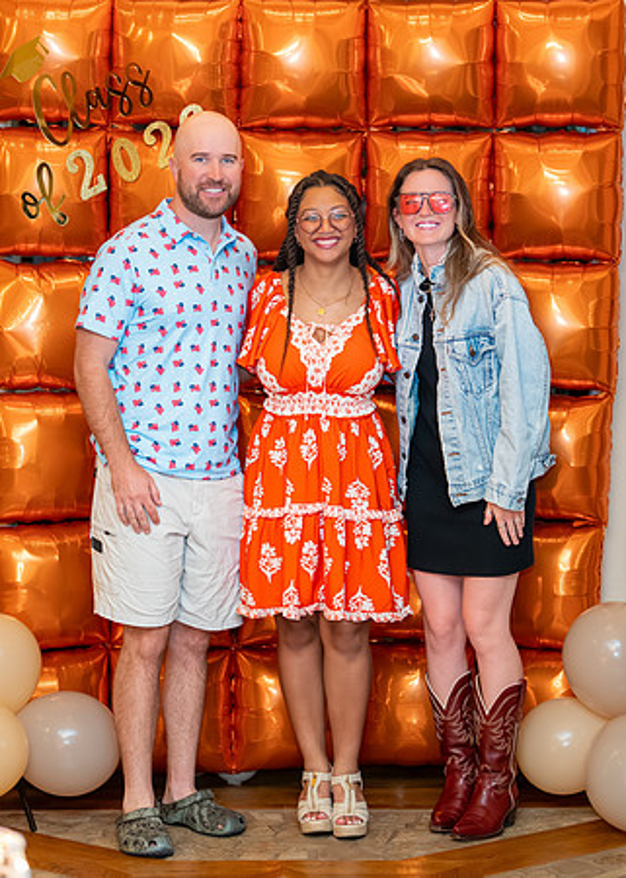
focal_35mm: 85
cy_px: 409
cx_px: 341
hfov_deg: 16.8
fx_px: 2125
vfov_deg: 23.3
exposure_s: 1/400
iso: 1000
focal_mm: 50
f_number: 1.2
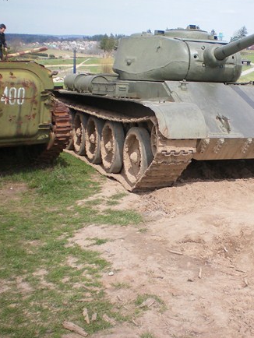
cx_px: 222
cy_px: 165
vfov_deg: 34.3
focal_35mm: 56
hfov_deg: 25.4
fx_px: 547
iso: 64
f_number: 3.1
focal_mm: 6.3
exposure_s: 1/800
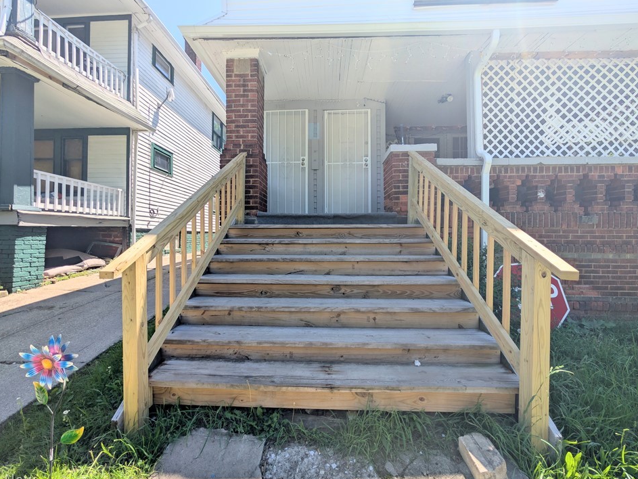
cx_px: 311
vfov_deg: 89.9
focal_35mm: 13
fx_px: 240
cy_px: 231
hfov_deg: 106.1
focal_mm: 2.02
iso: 49
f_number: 1.7
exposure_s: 1/2445
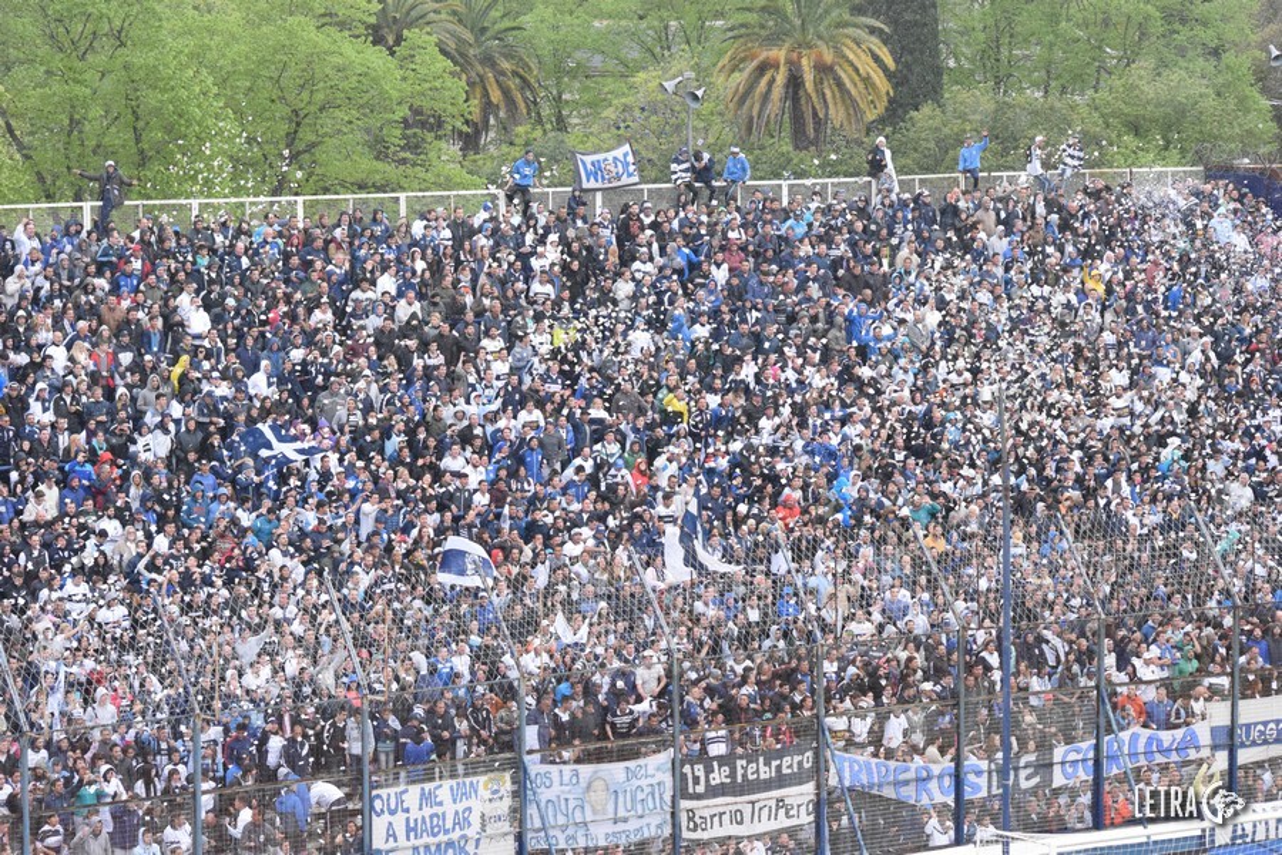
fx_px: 4380
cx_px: 641
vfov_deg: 11.1
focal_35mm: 123
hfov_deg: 16.7
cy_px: 428
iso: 3200
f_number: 5.6
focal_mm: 82
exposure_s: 1/1000
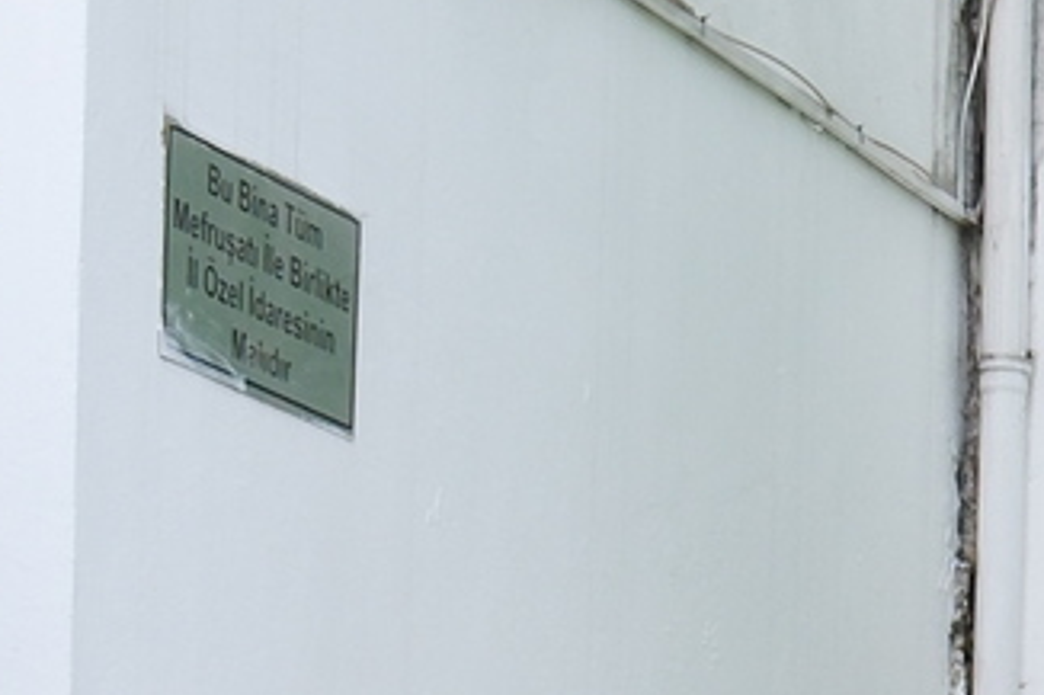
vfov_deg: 5.8
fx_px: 6579
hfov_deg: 8.3
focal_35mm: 227
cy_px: 1600
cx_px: 2591
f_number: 5.6
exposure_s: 1/210
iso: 1000
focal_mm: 24.9
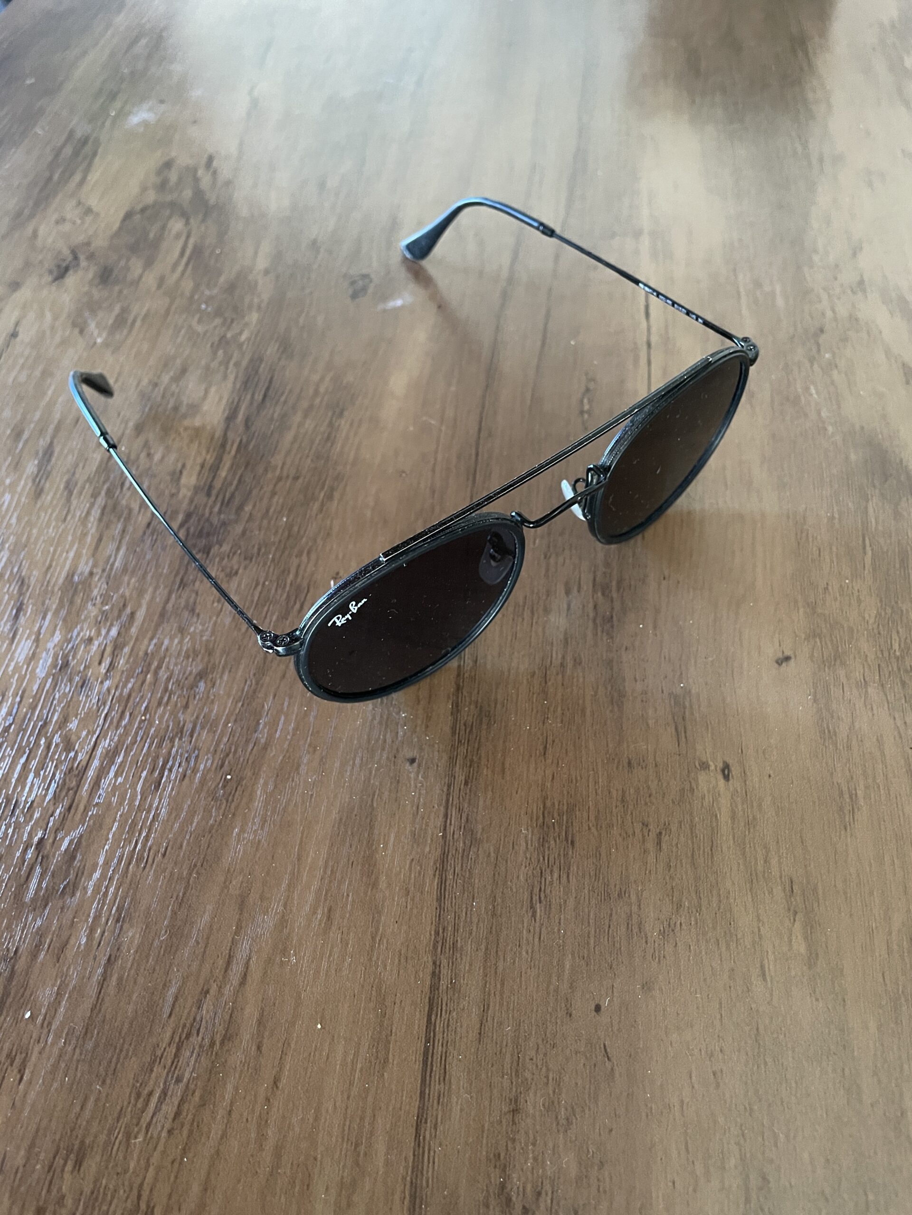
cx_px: 456
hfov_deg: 53.1
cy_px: 608
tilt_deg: -53.6
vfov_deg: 67.3
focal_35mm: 26
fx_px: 913
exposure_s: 1/40
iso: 500
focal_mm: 4.2
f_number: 1.6
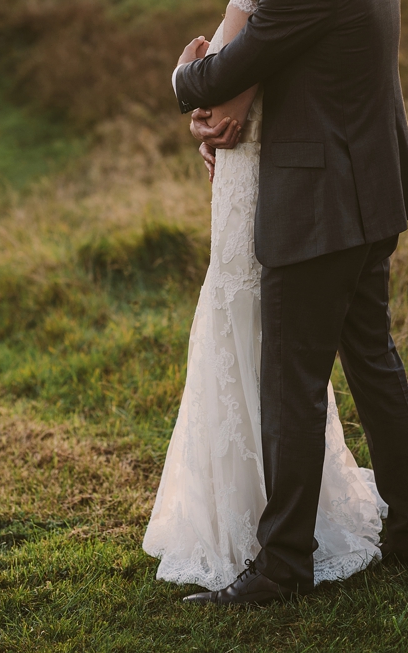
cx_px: 195
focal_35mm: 126
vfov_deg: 16.5
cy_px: 197
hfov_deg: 10.4
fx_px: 2242
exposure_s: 1/320
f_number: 2.8
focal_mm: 85
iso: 250
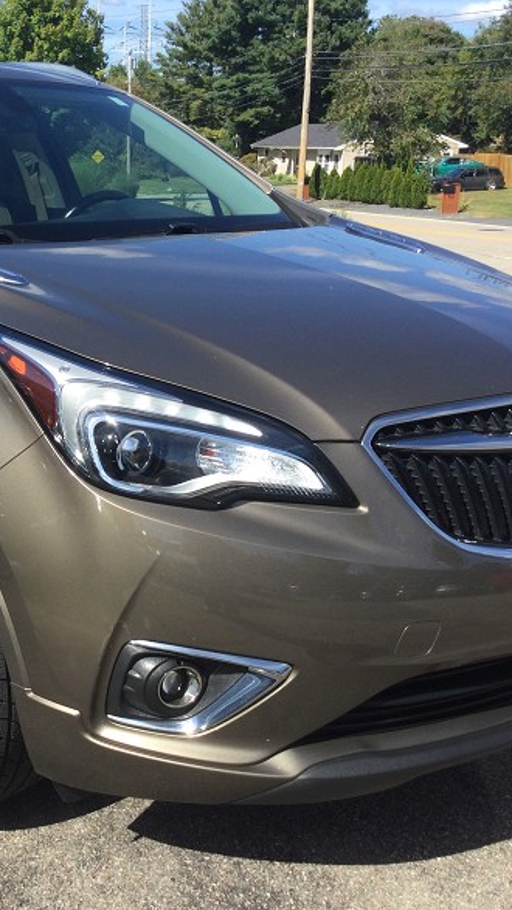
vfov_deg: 44.6
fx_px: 1111
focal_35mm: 46
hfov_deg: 25.2
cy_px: 450
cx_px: 61
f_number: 2.4
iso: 25
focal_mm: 3.3
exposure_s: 1/840
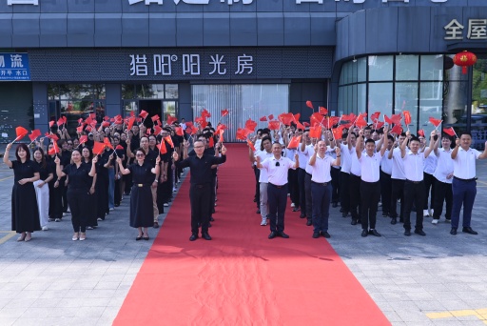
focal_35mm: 40
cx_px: 244
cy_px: 163
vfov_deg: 33.4
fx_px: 541
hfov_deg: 48.4
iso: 100
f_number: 5.6
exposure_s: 1/250
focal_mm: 40
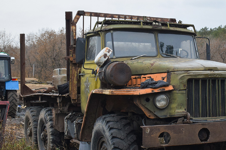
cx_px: 157
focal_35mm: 62
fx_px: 389
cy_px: 85
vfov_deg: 21.9
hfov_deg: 32.0
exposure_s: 1/800
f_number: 5.6
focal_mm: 26
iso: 800
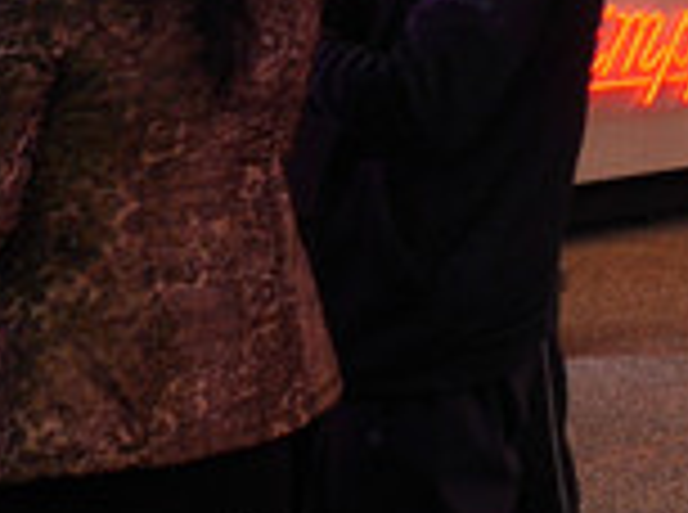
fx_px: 3510
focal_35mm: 177
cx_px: 1016
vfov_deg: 7.9
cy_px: -601
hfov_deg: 10.8
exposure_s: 1/125
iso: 250
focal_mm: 15
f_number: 1.8
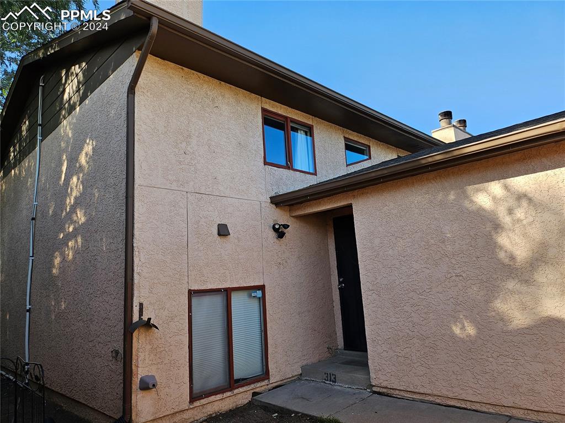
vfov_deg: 56.8
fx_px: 392
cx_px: 282
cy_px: 212
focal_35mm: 24
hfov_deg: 71.6
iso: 50
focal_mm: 5
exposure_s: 1/876
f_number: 1.8
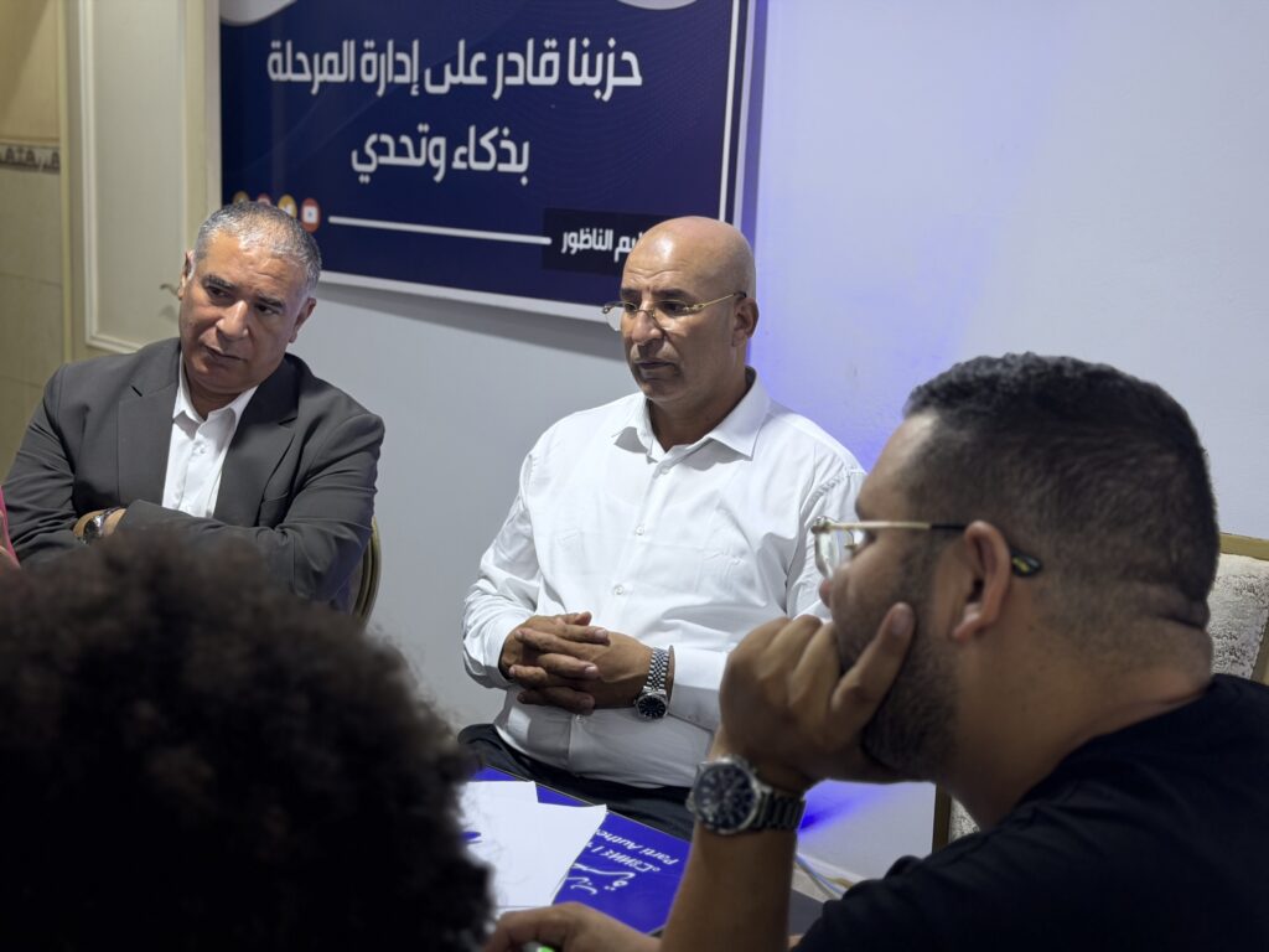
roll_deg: -2.0
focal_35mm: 48
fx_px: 1760
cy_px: 476
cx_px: 634
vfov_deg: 30.3
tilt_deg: -11.1
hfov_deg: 39.7
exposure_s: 1/50
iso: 80
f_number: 1.78
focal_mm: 6.76
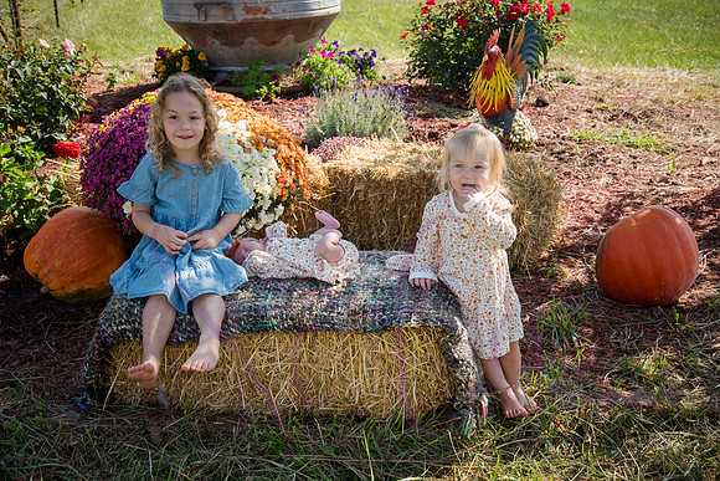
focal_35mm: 48
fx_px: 960
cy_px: 240
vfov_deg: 28.1
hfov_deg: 41.1
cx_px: 360
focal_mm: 48
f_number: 8
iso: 400
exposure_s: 1/500
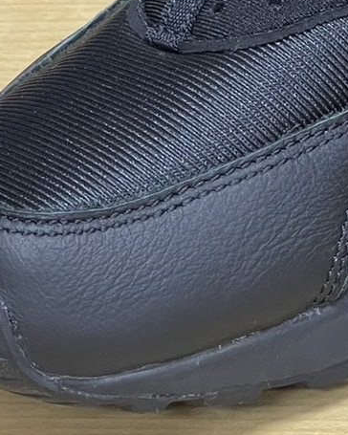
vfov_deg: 9.0
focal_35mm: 214
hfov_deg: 6.9
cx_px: 742
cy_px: 100
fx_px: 2755
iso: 200
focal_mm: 6
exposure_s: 1/75
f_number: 2
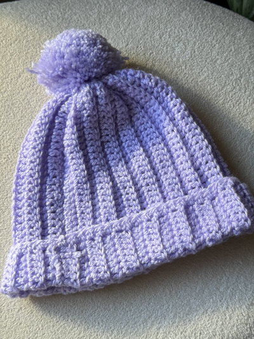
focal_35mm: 48
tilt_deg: -71.0
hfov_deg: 30.3
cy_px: 170
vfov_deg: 39.6
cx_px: 127
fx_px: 469
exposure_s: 1/121
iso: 64
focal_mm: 6.76
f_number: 1.78
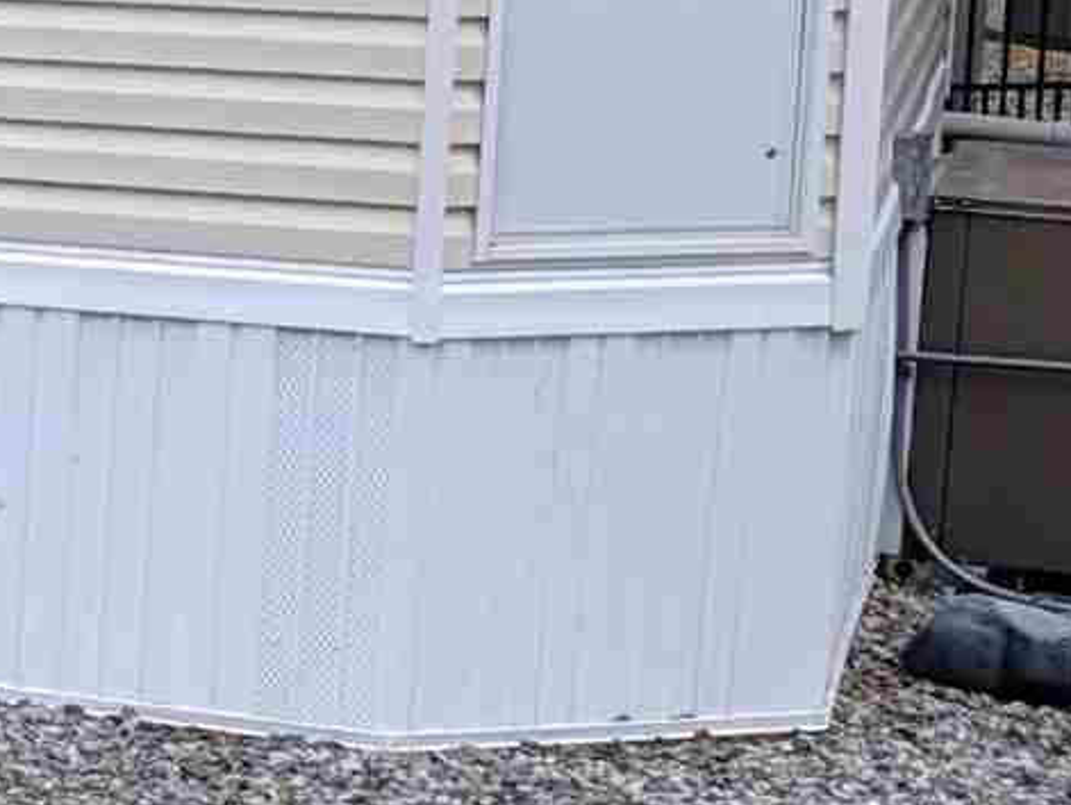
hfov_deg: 9.5
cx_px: -2281
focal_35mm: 156
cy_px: 123
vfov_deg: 9.5
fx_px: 4830
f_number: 1.68
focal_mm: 6.9
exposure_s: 1/44.6
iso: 22
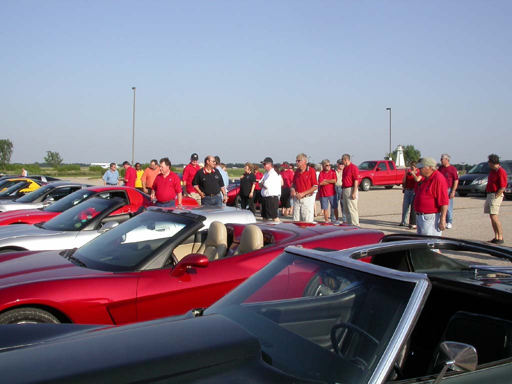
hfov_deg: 49.0
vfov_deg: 37.7
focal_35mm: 38
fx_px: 562
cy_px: 192
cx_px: 256
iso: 100
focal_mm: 7.85
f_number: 7.5
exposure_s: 1/278
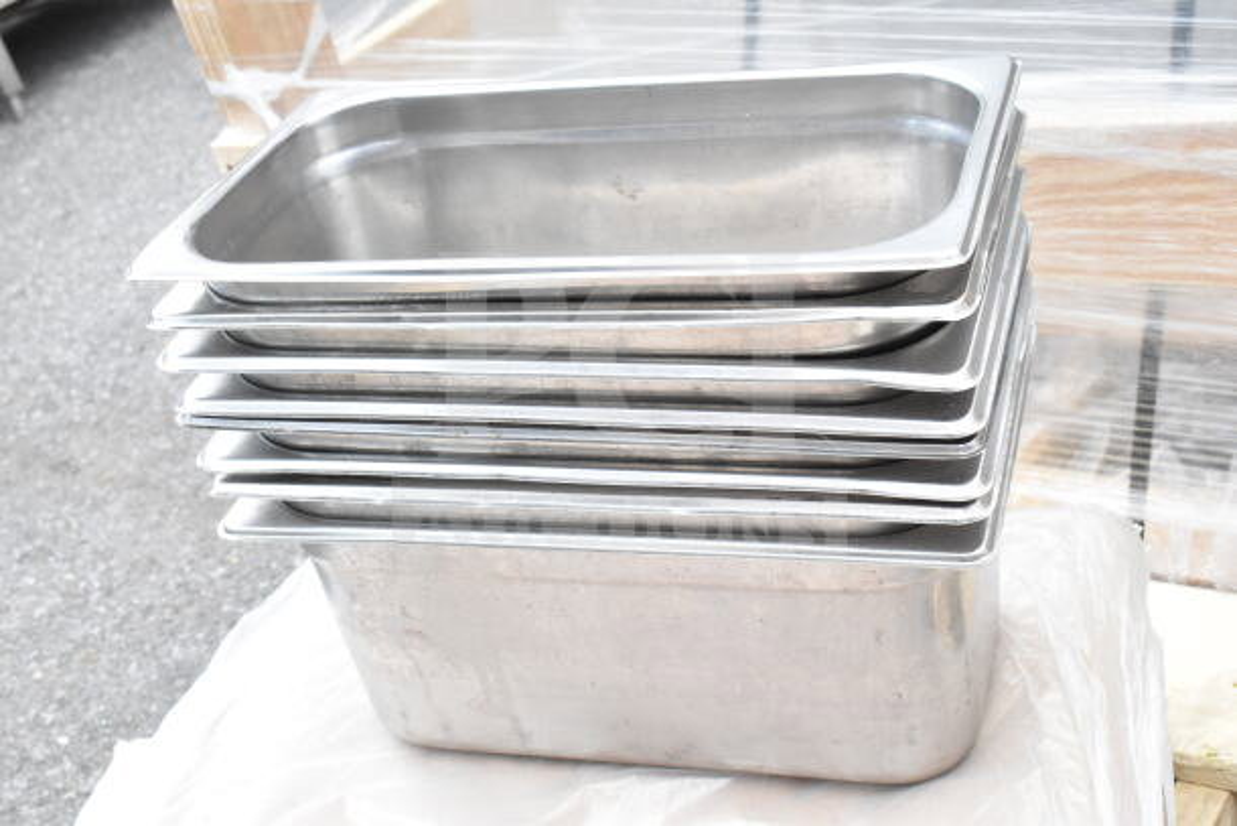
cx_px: 618
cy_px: 413
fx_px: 1753
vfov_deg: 26.5
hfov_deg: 38.9
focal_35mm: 51
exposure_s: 1/400
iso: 1600
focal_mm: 34
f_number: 10
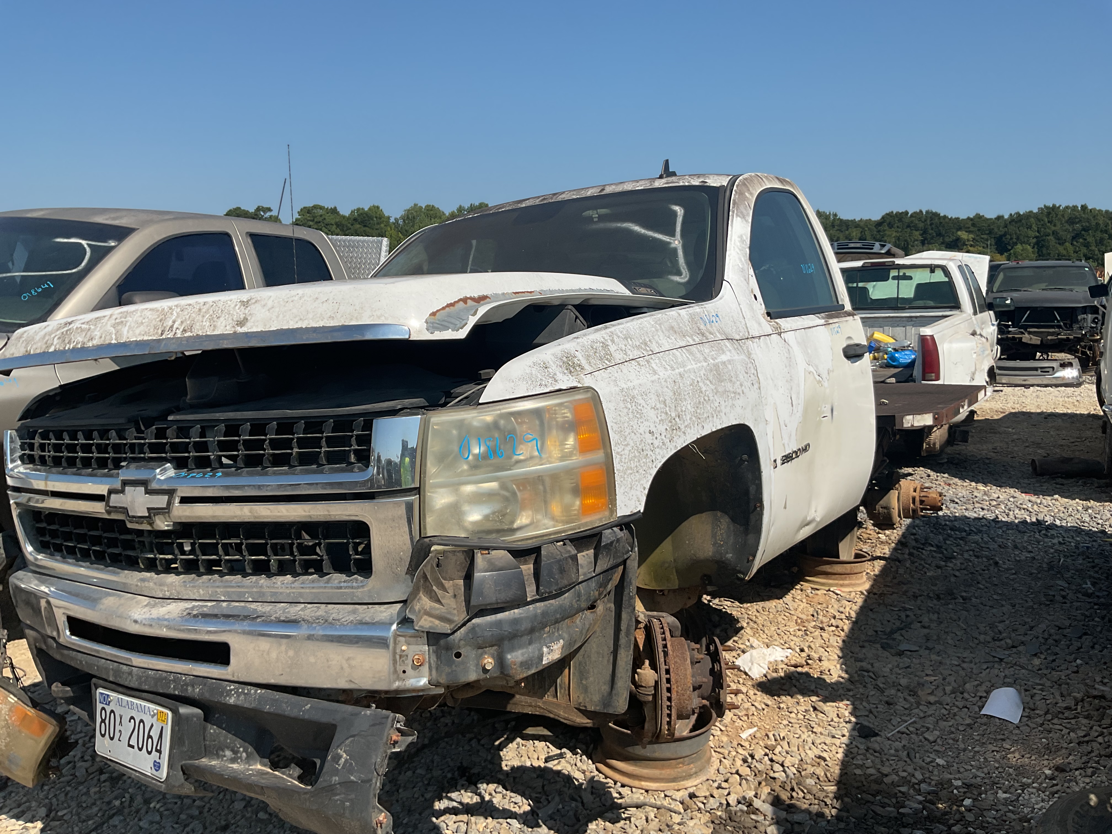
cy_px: 417
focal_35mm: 29
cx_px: 556
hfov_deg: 61.7
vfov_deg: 48.2
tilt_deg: -10.0
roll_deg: -0.7
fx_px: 932
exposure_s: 1/3125
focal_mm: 3
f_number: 1.8
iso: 16
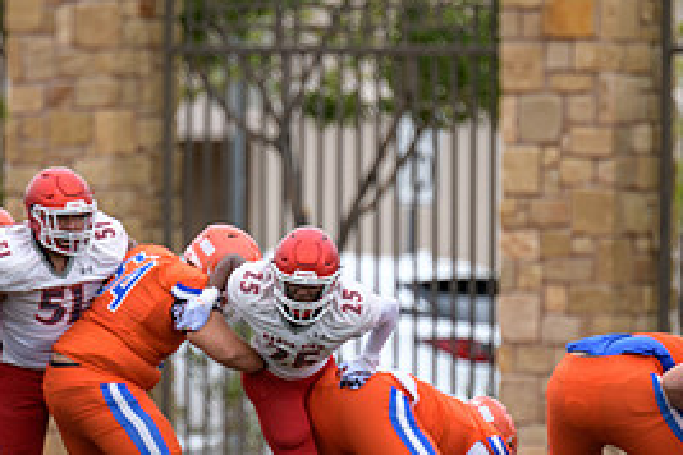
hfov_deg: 2.7
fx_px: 14570
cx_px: 324
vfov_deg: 1.8
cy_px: 322
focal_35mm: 768
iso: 160
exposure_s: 1/1000
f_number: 2.8
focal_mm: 300
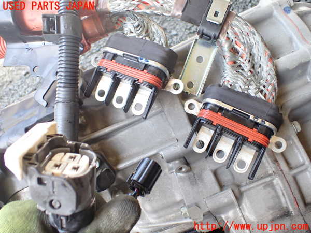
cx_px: 156
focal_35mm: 30
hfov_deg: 60.0
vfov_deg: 46.8
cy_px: 116
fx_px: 270
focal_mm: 5.4
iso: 250
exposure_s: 1/125
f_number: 2.3
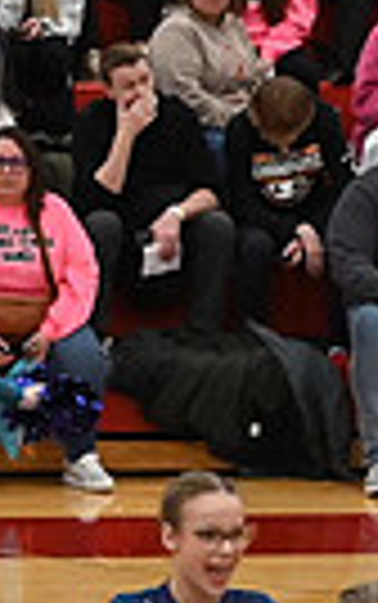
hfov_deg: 2.8
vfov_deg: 4.5
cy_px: 628
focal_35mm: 463
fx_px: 7615
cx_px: -891
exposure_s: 1/400
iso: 6400
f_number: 4
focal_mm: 70
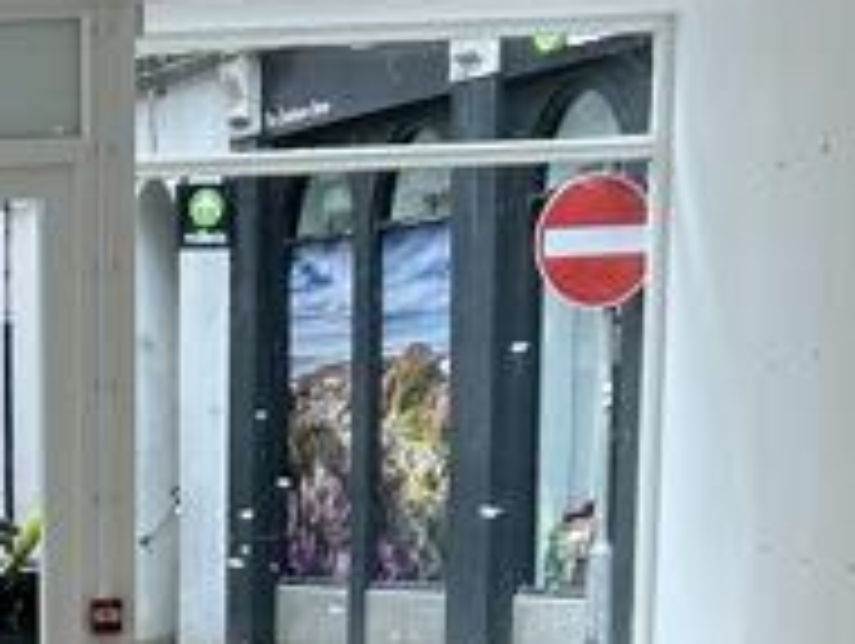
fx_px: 3462
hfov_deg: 13.6
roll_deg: +1.7
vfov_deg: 9.7
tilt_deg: -15.7
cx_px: -261
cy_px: 1387
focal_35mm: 140
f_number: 1.5
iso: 32
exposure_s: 1/106
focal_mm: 5.7
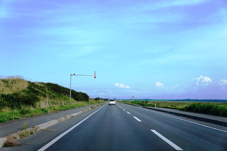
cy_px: 76
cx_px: 114
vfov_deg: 28.0
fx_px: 302
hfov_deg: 41.1
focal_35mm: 48
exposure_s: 1/500
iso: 200
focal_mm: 32
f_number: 7.1
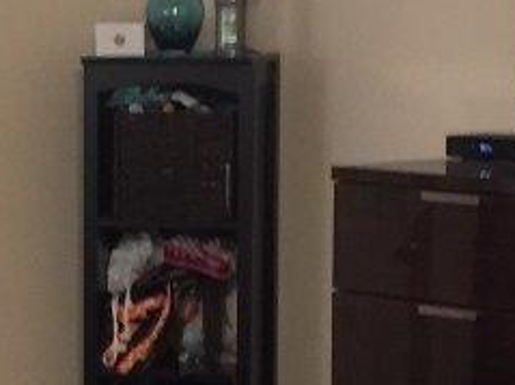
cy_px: 432
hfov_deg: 11.3
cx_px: 80
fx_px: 2602
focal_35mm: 175
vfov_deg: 8.4
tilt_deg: -10.0
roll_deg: +0.1
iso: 100
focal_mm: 4.15
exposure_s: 1/15
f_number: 2.2
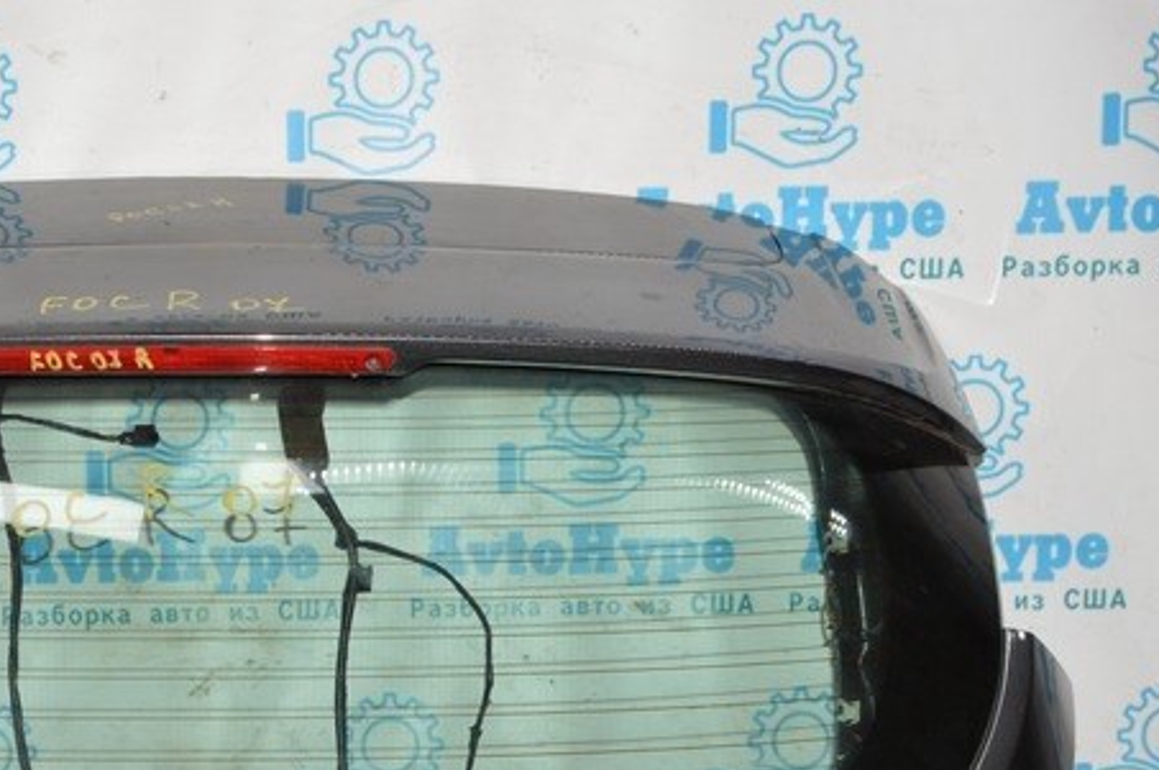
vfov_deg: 21.5
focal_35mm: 61
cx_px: 228
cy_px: 748
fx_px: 1962
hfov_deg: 32.0
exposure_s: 1/60
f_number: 8
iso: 180
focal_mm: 18
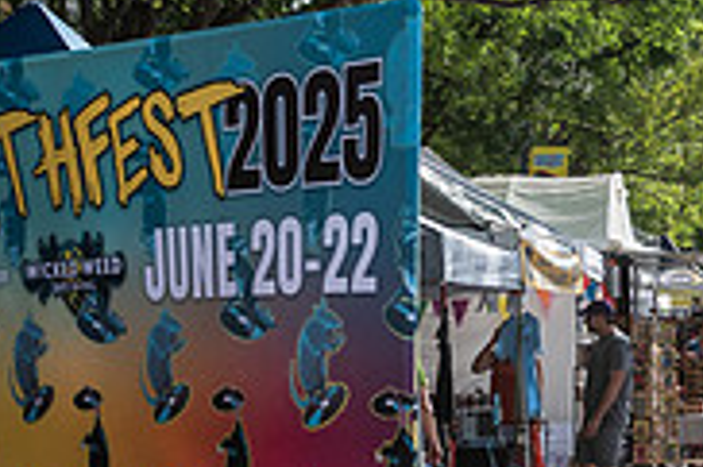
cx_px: 968
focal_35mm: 126
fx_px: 2458
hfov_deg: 15.3
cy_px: 185
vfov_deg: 10.9
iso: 200
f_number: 4.5
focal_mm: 32
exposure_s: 1/1250
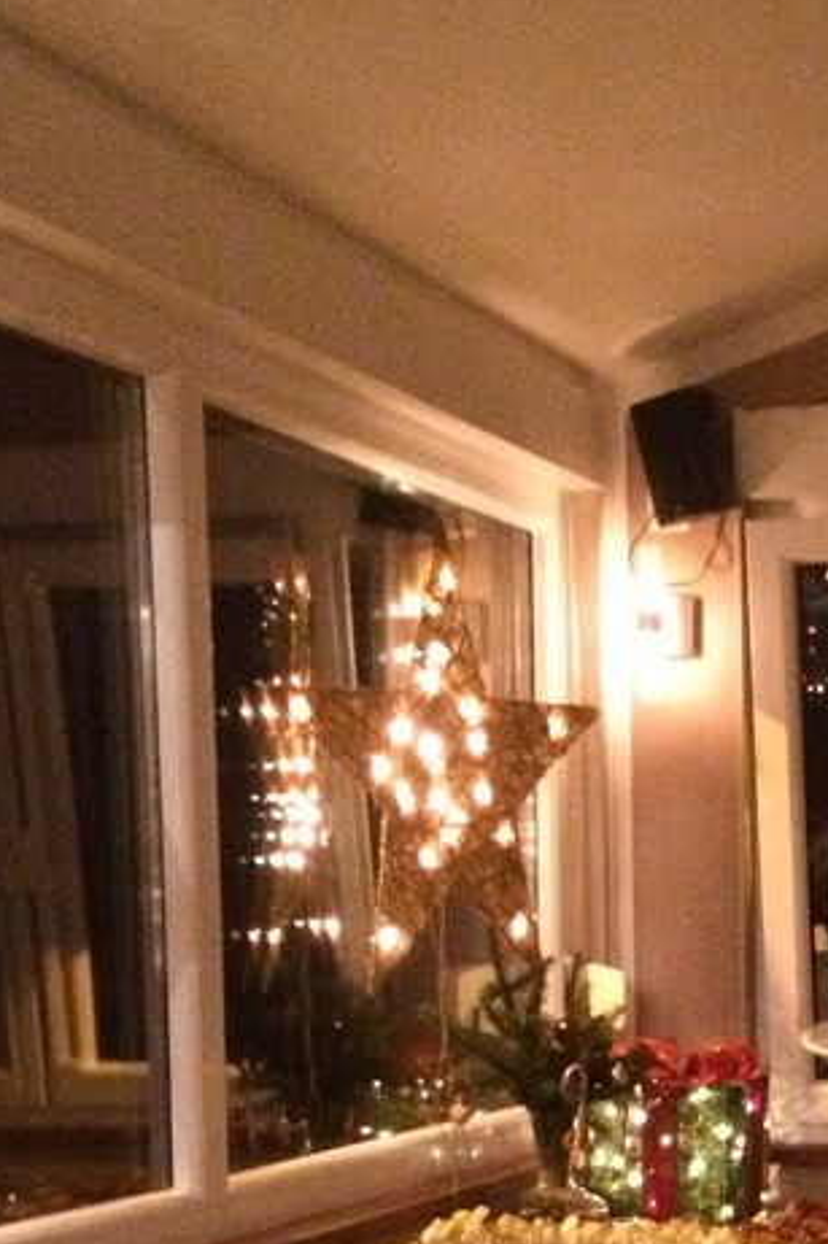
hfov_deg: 19.6
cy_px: 1187
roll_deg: +1.2
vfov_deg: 28.6
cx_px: 850
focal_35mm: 67
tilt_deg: -5.8
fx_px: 2313
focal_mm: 4.15
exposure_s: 1/17
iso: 800
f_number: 2.2
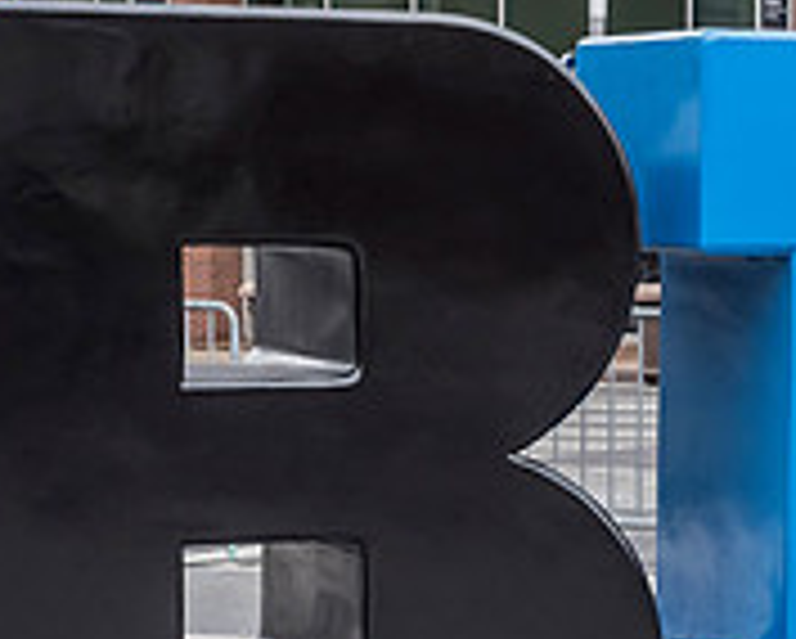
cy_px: 461
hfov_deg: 11.9
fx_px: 3774
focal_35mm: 160
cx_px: 823
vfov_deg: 9.7
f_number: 6.3
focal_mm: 25
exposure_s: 1/400
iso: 1000
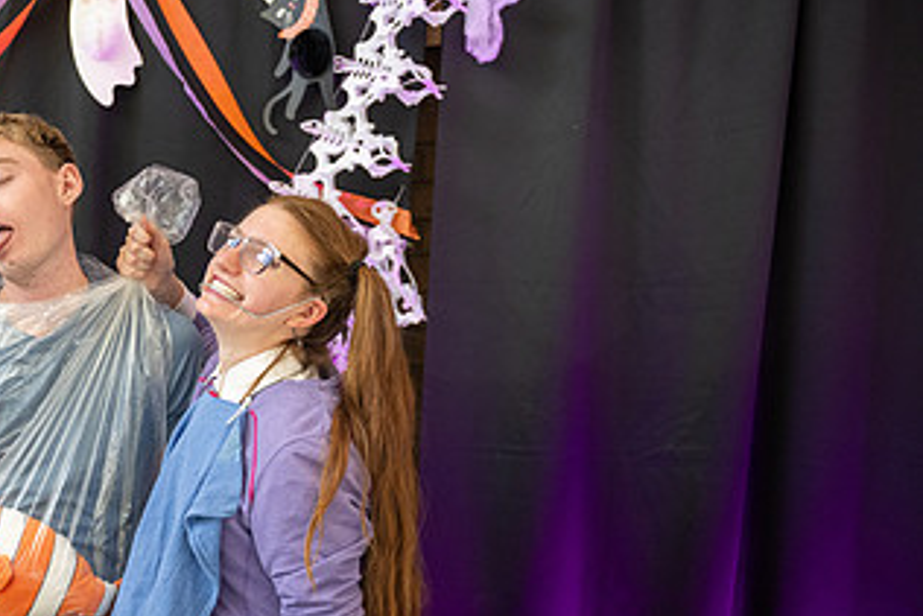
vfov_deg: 30.0
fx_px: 1129
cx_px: 82
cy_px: 471
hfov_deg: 40.8
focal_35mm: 44
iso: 1600
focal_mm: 24
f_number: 2.8
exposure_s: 1/500
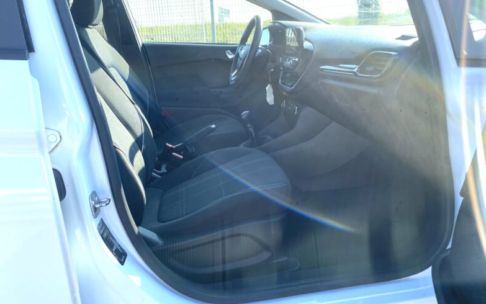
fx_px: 371
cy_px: 123
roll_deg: +3.0
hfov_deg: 66.4
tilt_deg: -13.5
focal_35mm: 28
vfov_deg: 44.4
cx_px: 245
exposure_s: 1/772
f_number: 1.8
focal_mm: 4.25
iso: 32
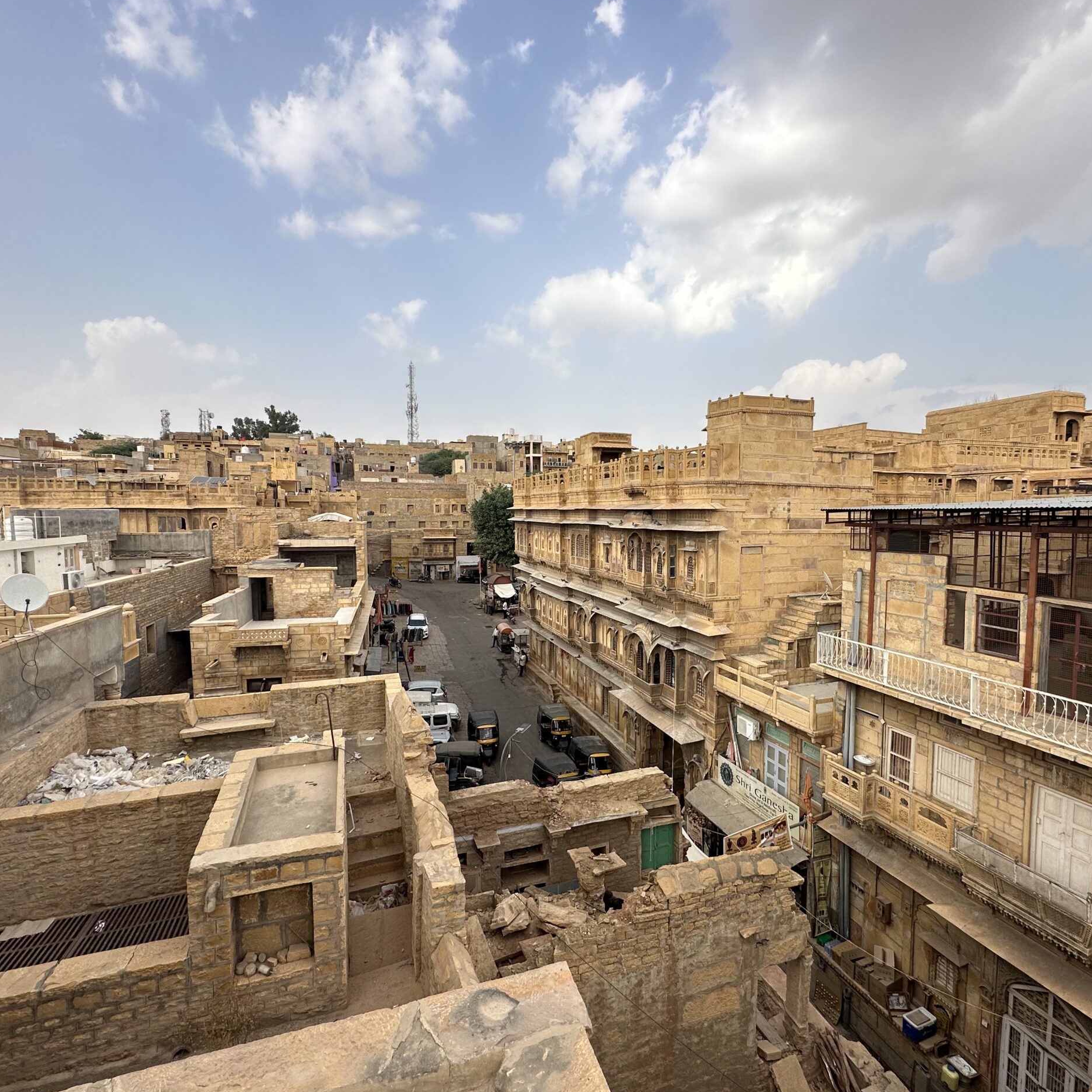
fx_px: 607
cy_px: 554
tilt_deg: -4.7
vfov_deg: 84.0
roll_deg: -0.4
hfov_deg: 83.9
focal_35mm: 17
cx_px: 571
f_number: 2.2
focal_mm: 2.22
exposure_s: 1/1276
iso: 50
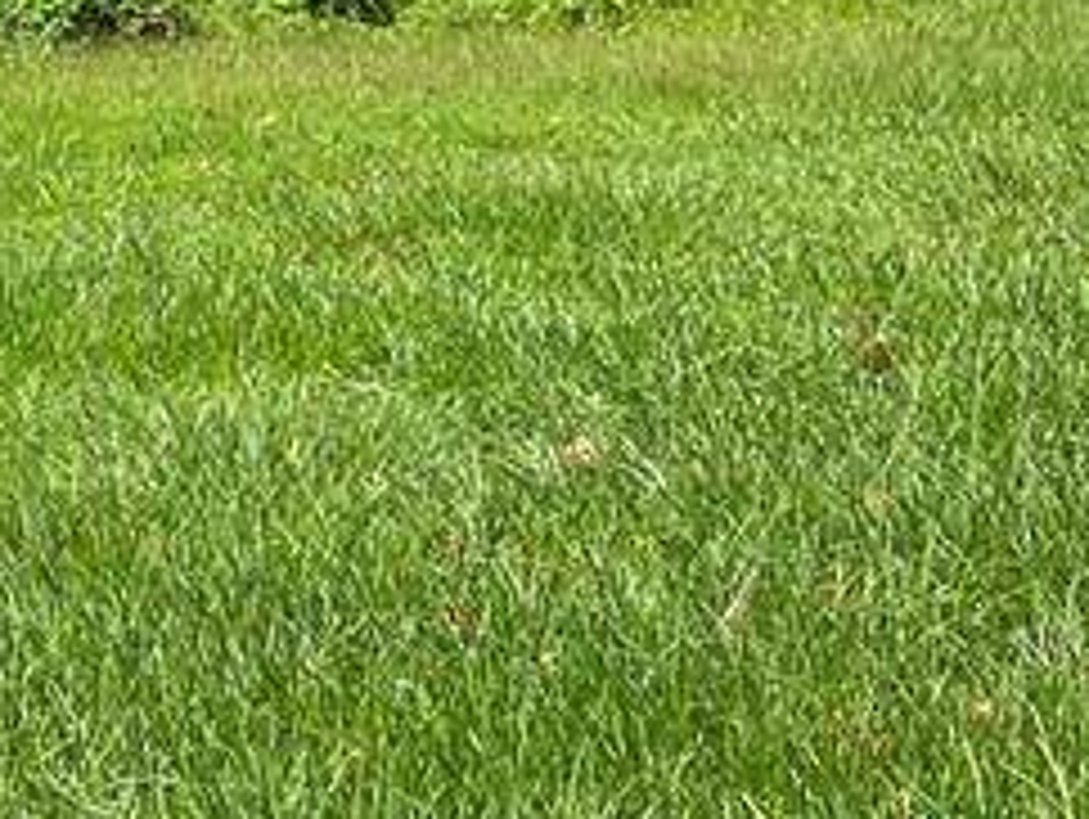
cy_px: 32
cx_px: -904
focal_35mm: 110
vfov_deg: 13.3
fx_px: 3464
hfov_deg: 15.3
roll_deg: +3.0
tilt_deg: +0.2
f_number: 1.5
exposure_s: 1/3077
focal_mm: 5.7
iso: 50
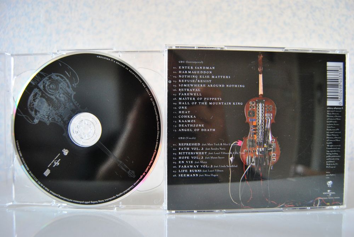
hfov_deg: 61.9
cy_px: 118
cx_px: 177
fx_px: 295
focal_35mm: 30
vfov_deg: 43.7
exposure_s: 1/30
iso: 400
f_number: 3.5
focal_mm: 20
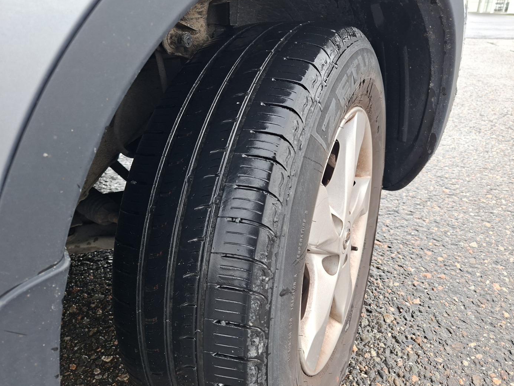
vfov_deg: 56.8
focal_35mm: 24
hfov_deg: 71.6
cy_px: 186
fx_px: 356
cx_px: 267
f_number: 1.8
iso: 40
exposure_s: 1/117
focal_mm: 5.54
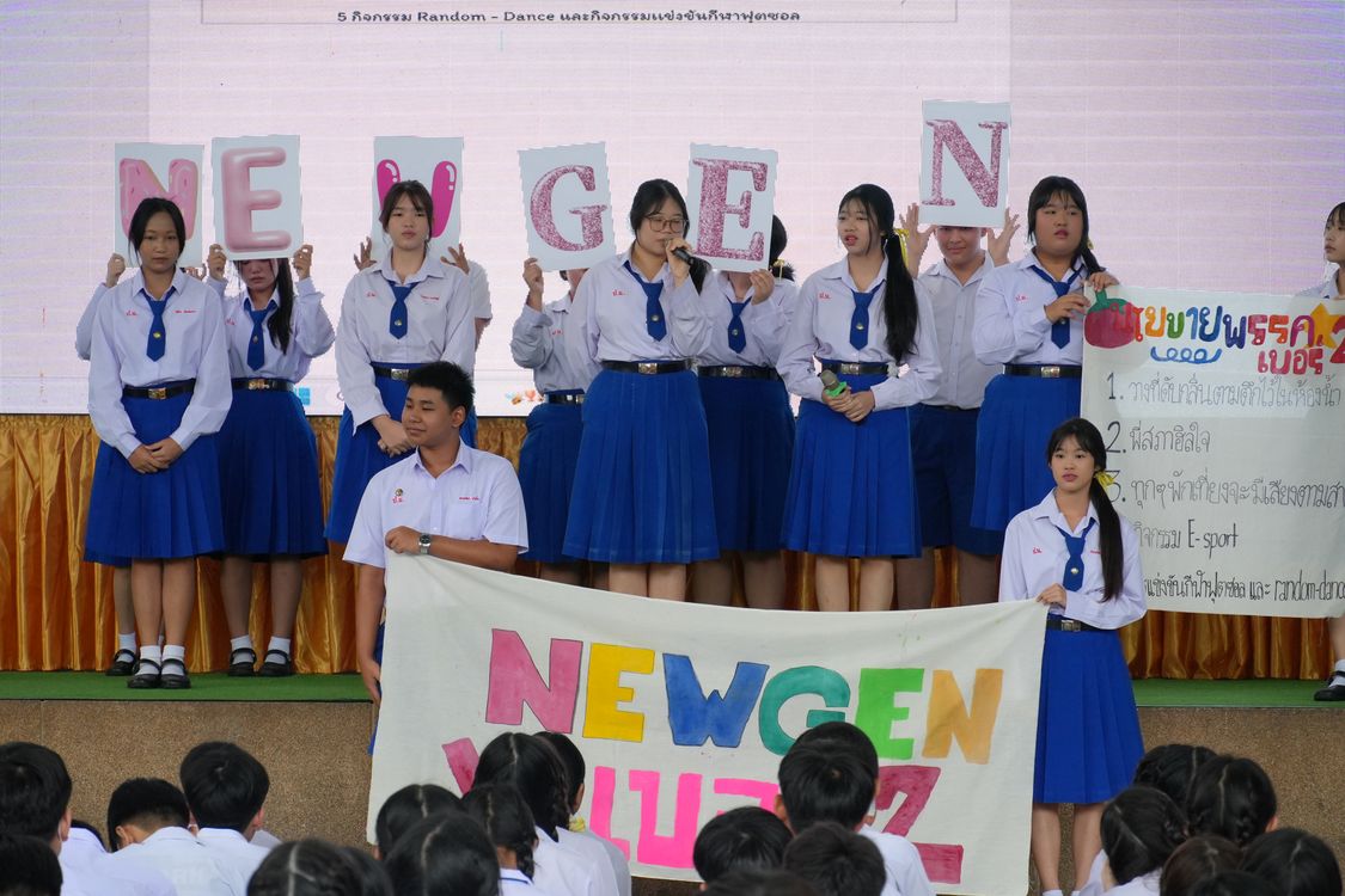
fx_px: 5548
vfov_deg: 9.2
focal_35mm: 148
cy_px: 448
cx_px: 672
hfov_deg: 13.8
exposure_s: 1/160
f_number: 5.6
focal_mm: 99
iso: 1250
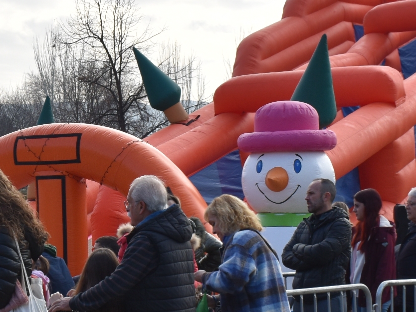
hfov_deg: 14.7
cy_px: 201
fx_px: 1559
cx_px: -71
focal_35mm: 130
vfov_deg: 11.4
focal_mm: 25
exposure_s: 1/250
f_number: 8
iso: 160
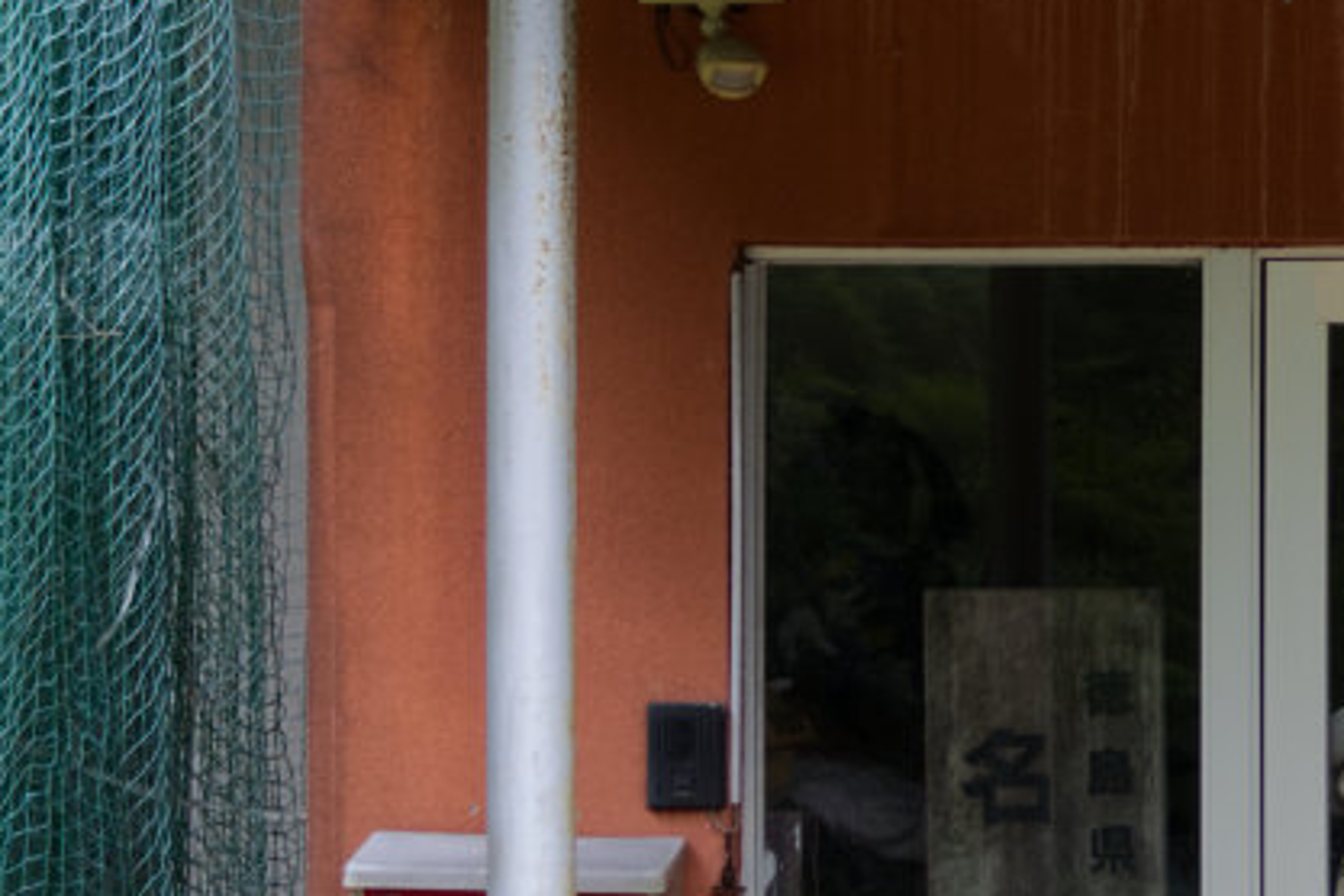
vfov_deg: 8.4
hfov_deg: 12.0
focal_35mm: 164
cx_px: 2024
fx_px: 6122
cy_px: 364
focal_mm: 25.4
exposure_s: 1/70
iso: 125
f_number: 3.6
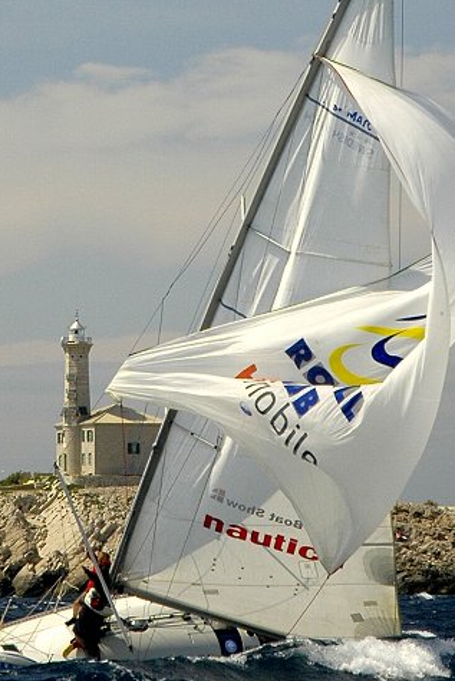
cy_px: 287
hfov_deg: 9.5
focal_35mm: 144
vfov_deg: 14.3
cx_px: 133
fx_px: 2723
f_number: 4.5
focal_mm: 65
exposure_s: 1/1000
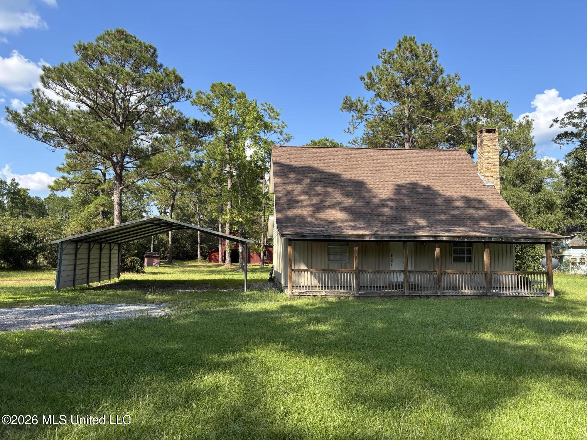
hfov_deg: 67.3
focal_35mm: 26
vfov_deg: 53.1
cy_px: 220
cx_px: 294
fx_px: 441
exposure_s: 1/1381
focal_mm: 5.96
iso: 50
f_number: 1.6
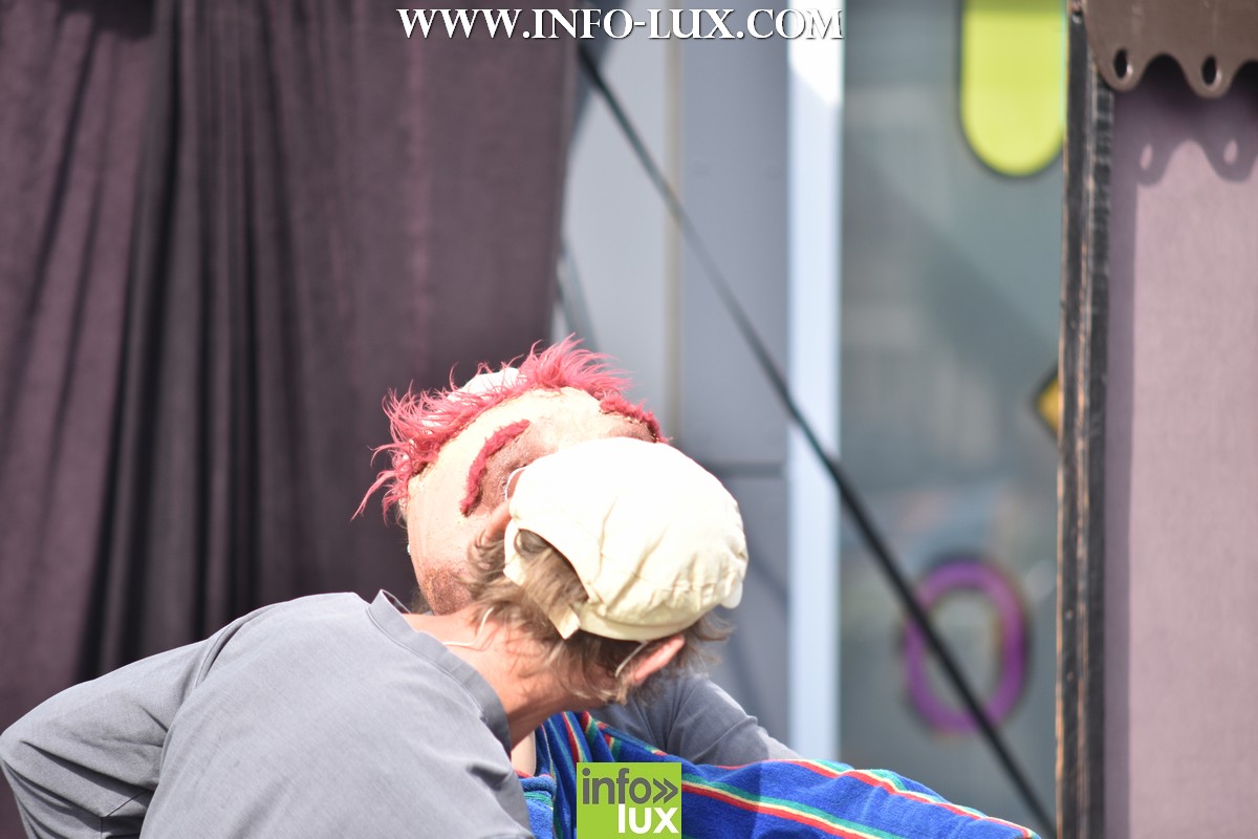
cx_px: 629
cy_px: 420
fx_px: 7862
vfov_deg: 6.1
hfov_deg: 9.1
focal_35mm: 225
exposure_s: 1/1000
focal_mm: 150
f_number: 3.2
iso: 250
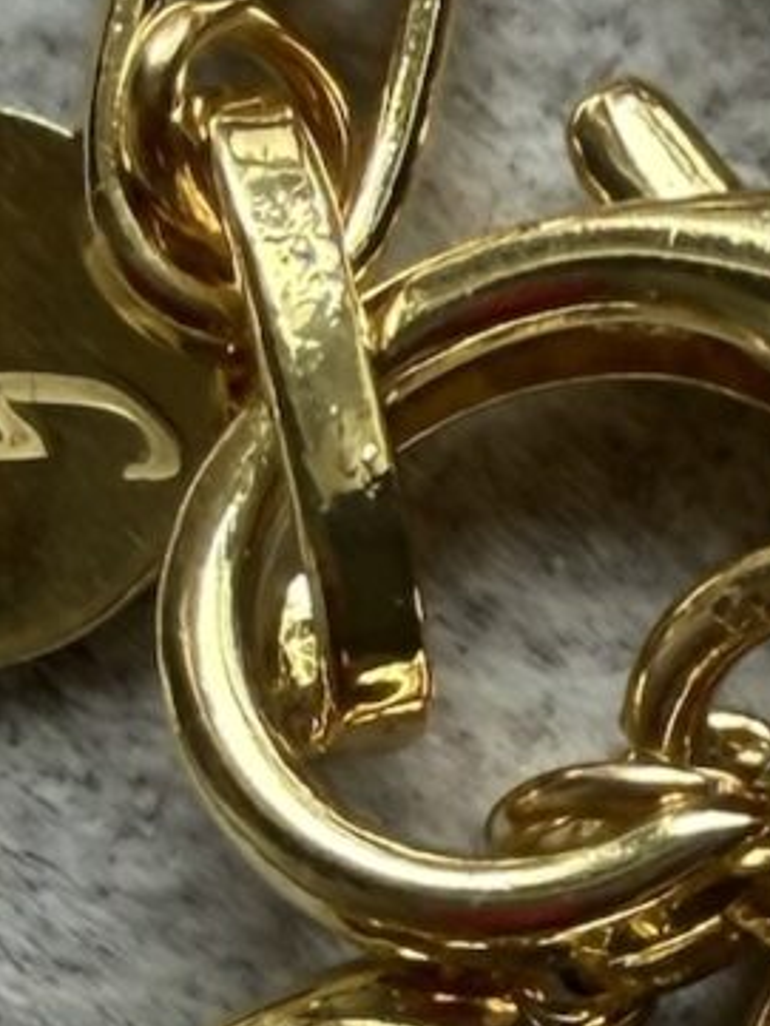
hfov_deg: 8.3
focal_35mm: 170
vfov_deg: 10.7
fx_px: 5039
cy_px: 2009
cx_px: 1583
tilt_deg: -83.6
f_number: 2.2
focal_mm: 2.22
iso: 50
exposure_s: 1/117
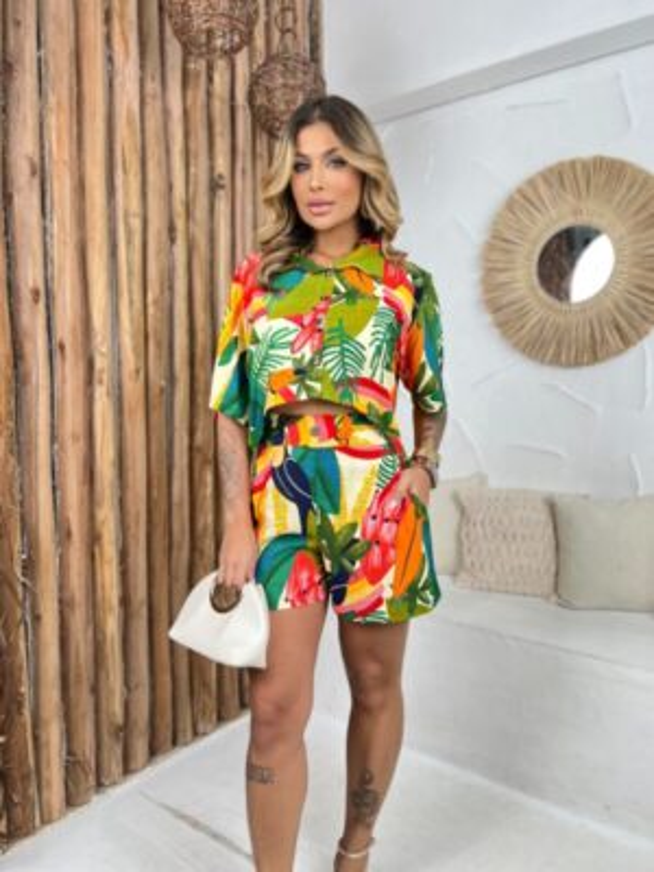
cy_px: 436
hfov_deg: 53.1
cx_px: 327
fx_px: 655
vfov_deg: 67.3
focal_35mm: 26
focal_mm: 5.7
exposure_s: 1/120
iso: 50
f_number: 1.5
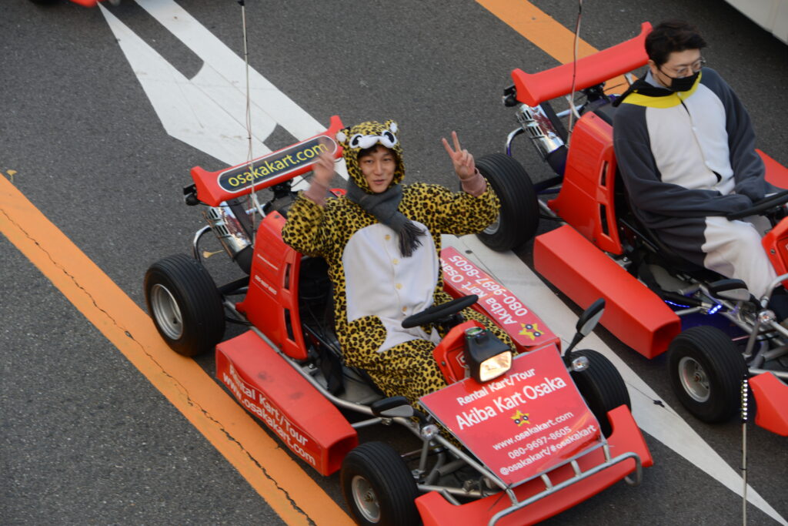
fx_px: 2736
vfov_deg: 11.0
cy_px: 263
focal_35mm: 125
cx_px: 394
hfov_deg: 16.4
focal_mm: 125
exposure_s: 1/30
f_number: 7.1
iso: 250
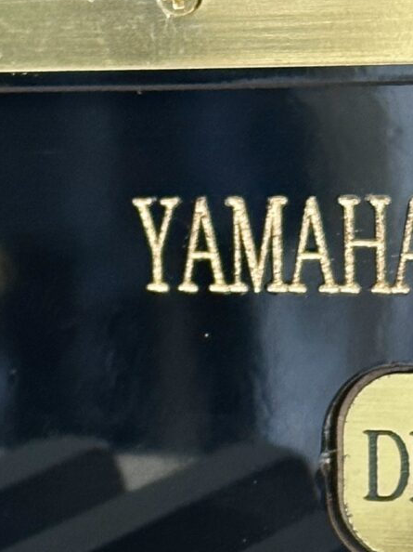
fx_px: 3295
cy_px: 470
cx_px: 147
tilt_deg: -11.1
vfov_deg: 9.5
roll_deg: +2.9
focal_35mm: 207
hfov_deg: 7.2
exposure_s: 1/50
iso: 160
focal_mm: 6.86
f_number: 1.78
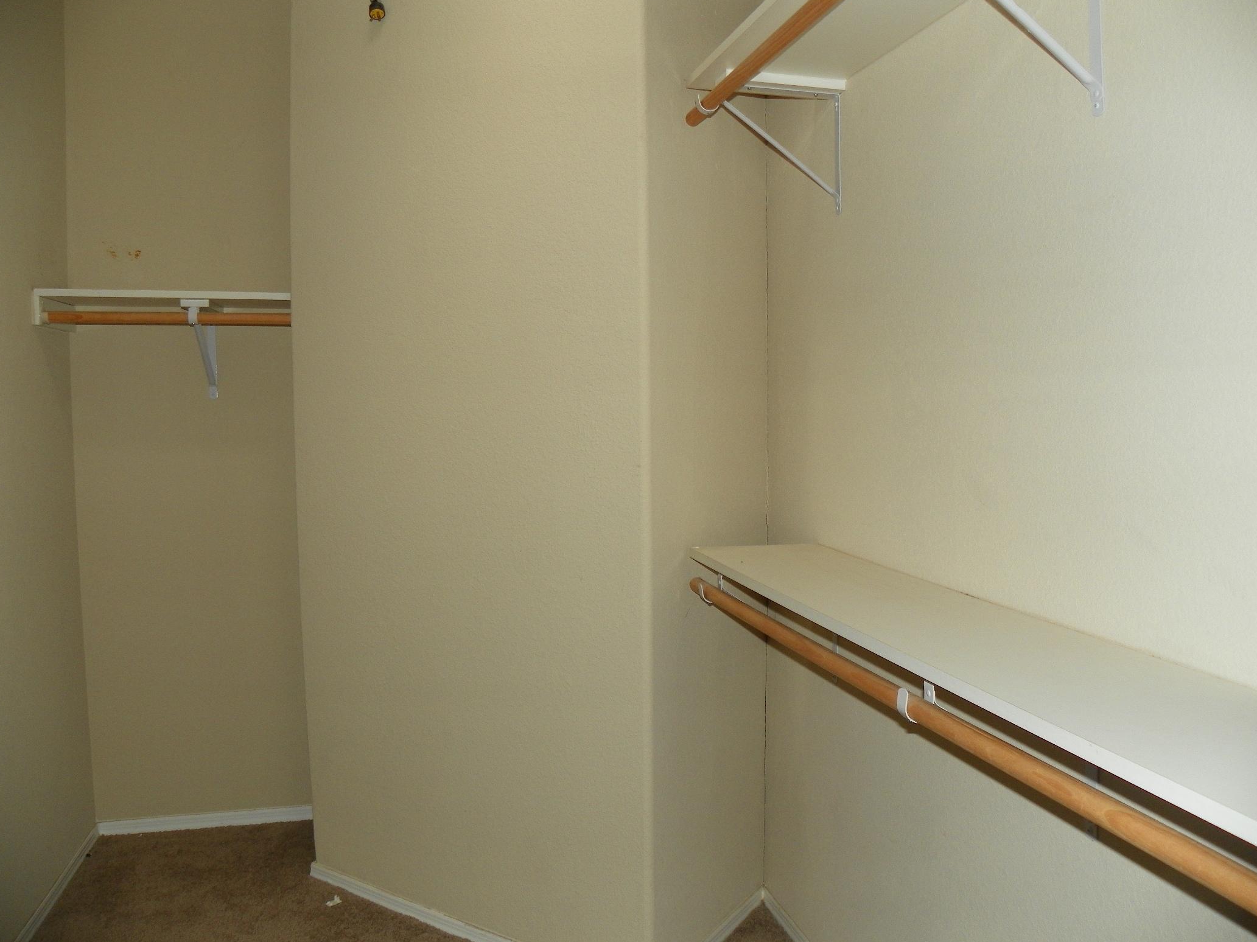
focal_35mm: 27
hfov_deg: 65.3
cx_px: 638
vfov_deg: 51.3
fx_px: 980
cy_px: 475
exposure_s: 1/125
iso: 64
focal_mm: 4.6
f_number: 2.8
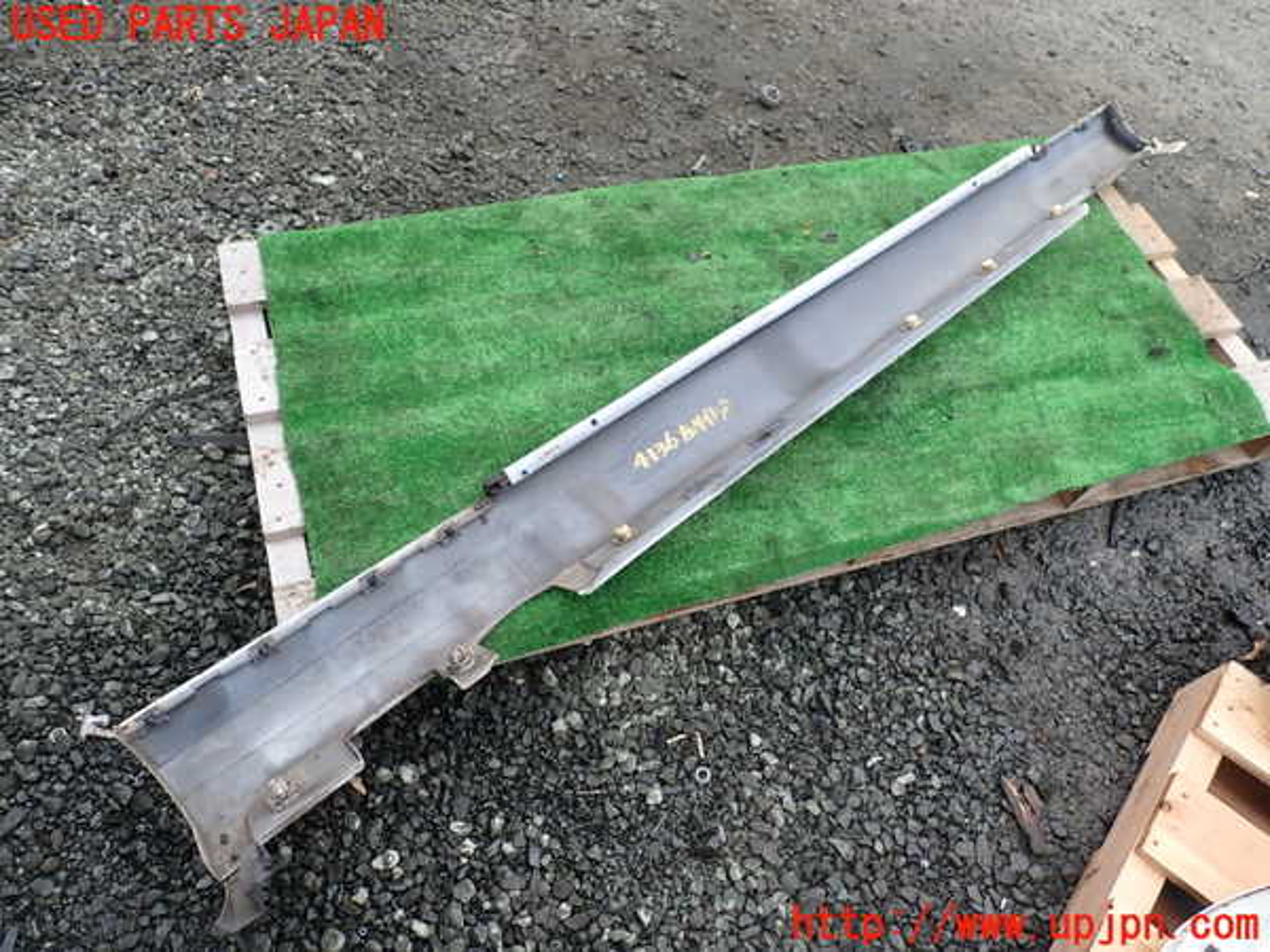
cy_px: 476
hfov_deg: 69.4
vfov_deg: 54.9
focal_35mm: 25
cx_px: 635
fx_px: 917
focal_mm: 4.5
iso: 100
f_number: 2.8
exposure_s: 1/100
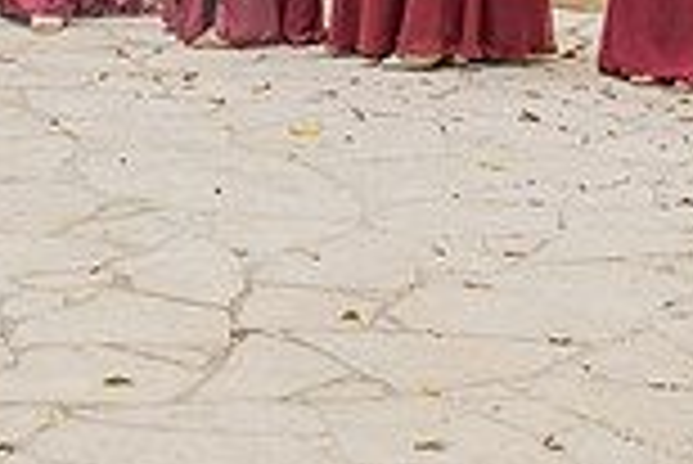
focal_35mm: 151
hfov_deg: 13.3
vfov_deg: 9.0
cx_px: -104
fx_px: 2909
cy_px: -70
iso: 400
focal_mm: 40
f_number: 4
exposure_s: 1/500
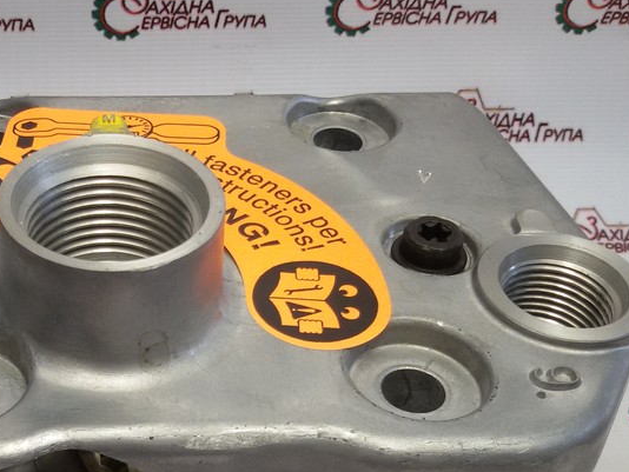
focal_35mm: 58
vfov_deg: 25.0
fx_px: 1054
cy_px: 351
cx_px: 119
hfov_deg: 32.3
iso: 50
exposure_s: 1/100
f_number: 2.4
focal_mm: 2.93
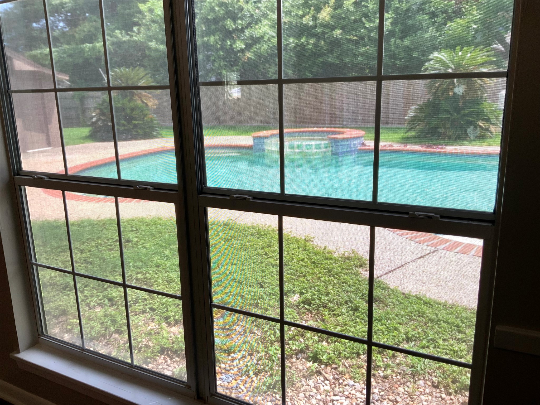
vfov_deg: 48.2
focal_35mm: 29
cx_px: 270
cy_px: 202
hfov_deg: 61.7
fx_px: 452
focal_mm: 3
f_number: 1.8
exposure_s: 1/120
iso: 20
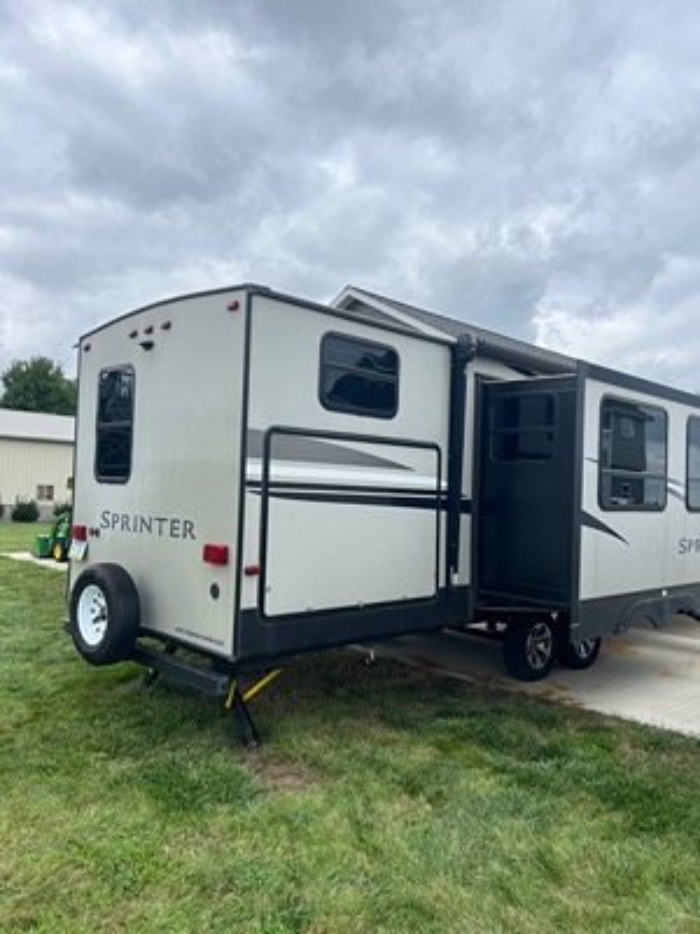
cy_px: 467
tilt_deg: +1.2
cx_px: 350
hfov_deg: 53.1
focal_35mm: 26
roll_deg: -2.4
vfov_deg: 67.3
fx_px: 701
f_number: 1.5
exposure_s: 1/3831
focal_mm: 5.7
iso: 50
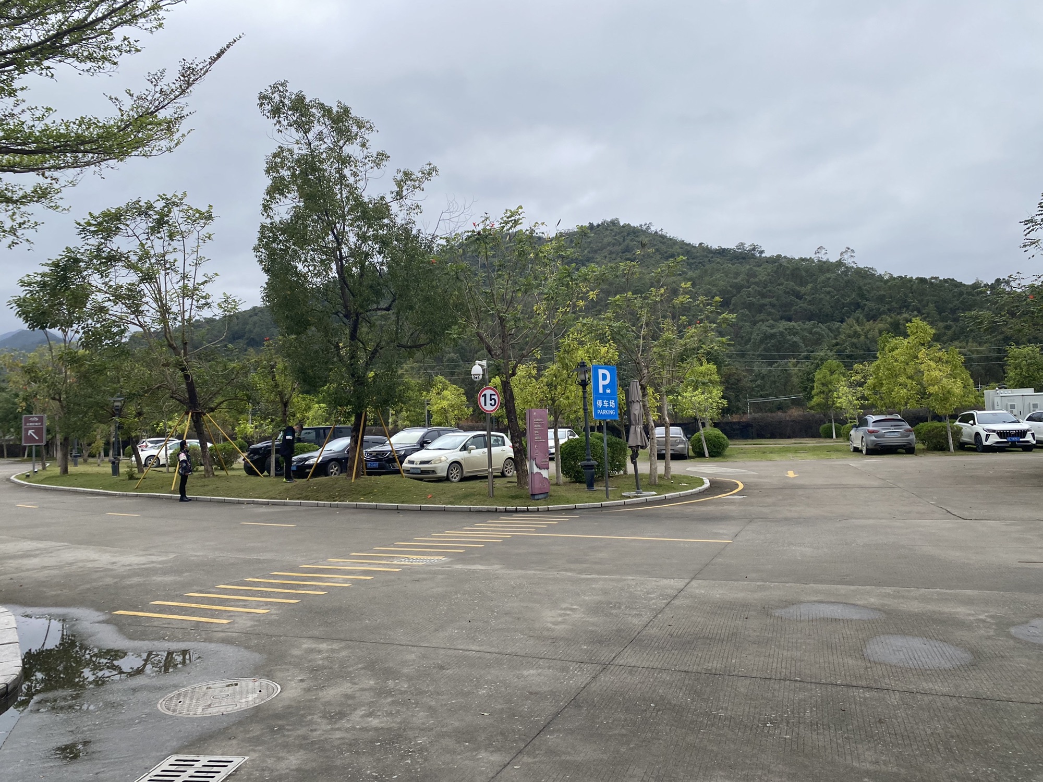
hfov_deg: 67.3
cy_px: 391
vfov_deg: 53.1
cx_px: 522
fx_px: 783
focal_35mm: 26
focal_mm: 4.25
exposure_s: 1/604
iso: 32
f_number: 1.8
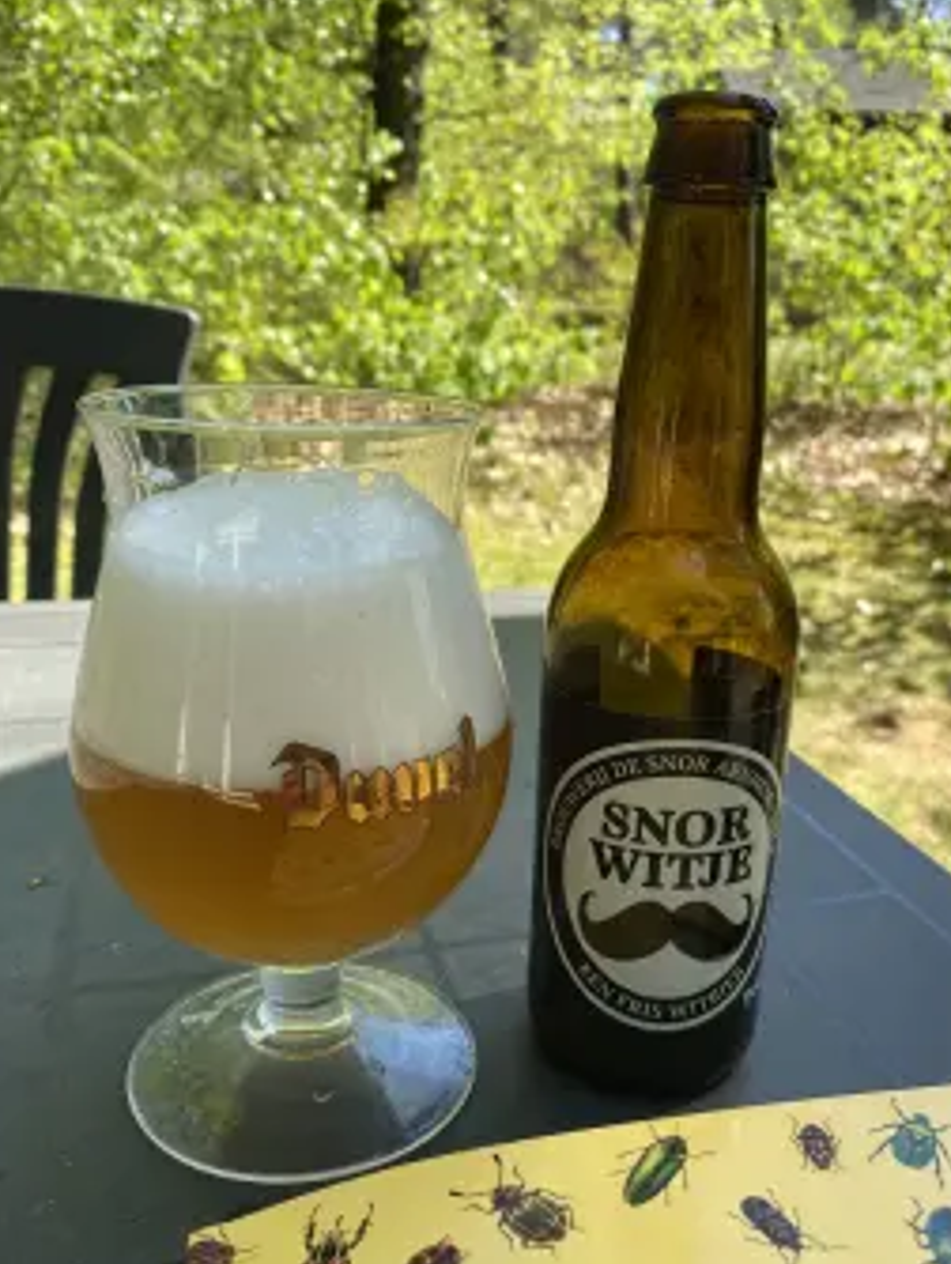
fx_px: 1133
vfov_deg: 58.2
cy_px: 683
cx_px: 487
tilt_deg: -19.6
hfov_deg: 45.5
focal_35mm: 31
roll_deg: -1.2
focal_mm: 4.25
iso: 32
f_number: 1.8
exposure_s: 1/719
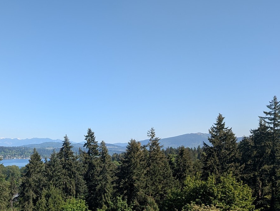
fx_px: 348
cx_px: 66
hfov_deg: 42.3
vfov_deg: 33.2
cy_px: 149
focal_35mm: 43
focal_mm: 6.9
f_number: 1.68
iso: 21
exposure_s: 1/577
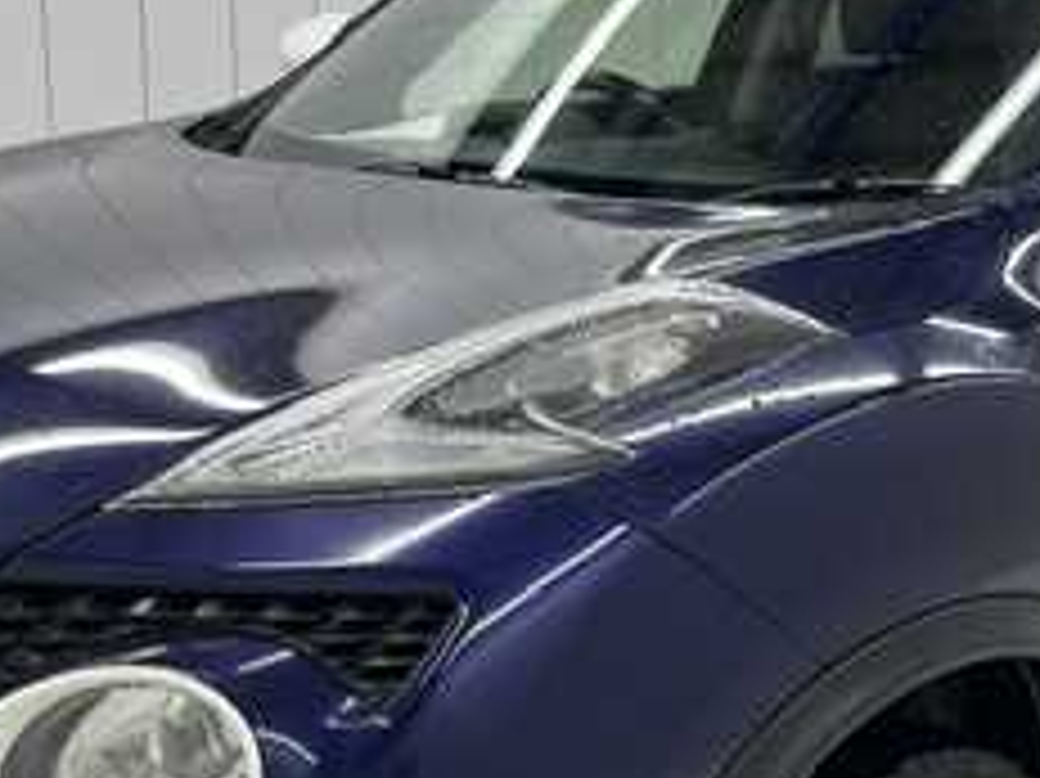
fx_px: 2162
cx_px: 671
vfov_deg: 20.3
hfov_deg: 26.9
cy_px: 589
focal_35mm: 72
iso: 64
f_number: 1.6
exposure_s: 1/100
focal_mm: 5.1
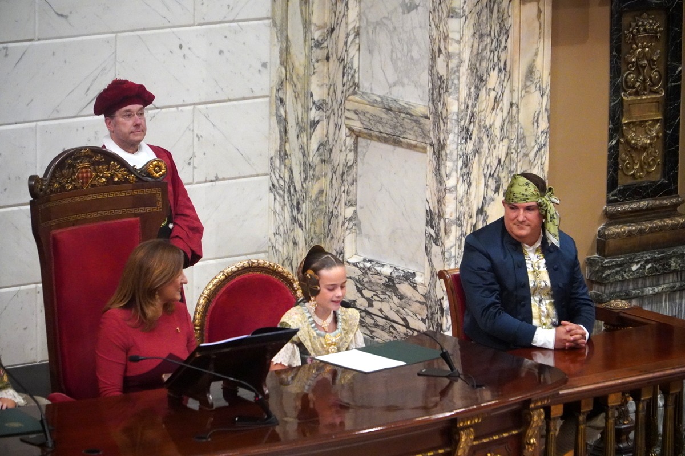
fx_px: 2997
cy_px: 228
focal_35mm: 158
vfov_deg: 8.7
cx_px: 342
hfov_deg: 13.0
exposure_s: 1/160
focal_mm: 105
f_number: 4
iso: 6400
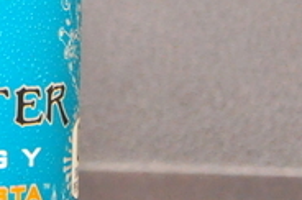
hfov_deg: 7.0
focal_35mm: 293
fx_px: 2455
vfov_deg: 4.6
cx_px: -61
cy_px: -122
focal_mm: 45
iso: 3200
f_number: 5.6
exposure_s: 1/30
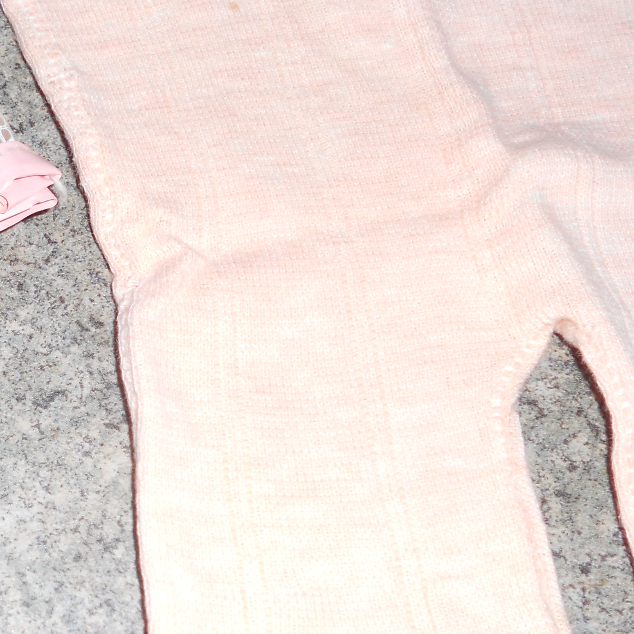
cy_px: 377
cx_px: -43
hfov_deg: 22.5
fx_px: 1513
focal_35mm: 73
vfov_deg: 23.6
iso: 80
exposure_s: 1/25
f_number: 3.5
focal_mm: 5.8
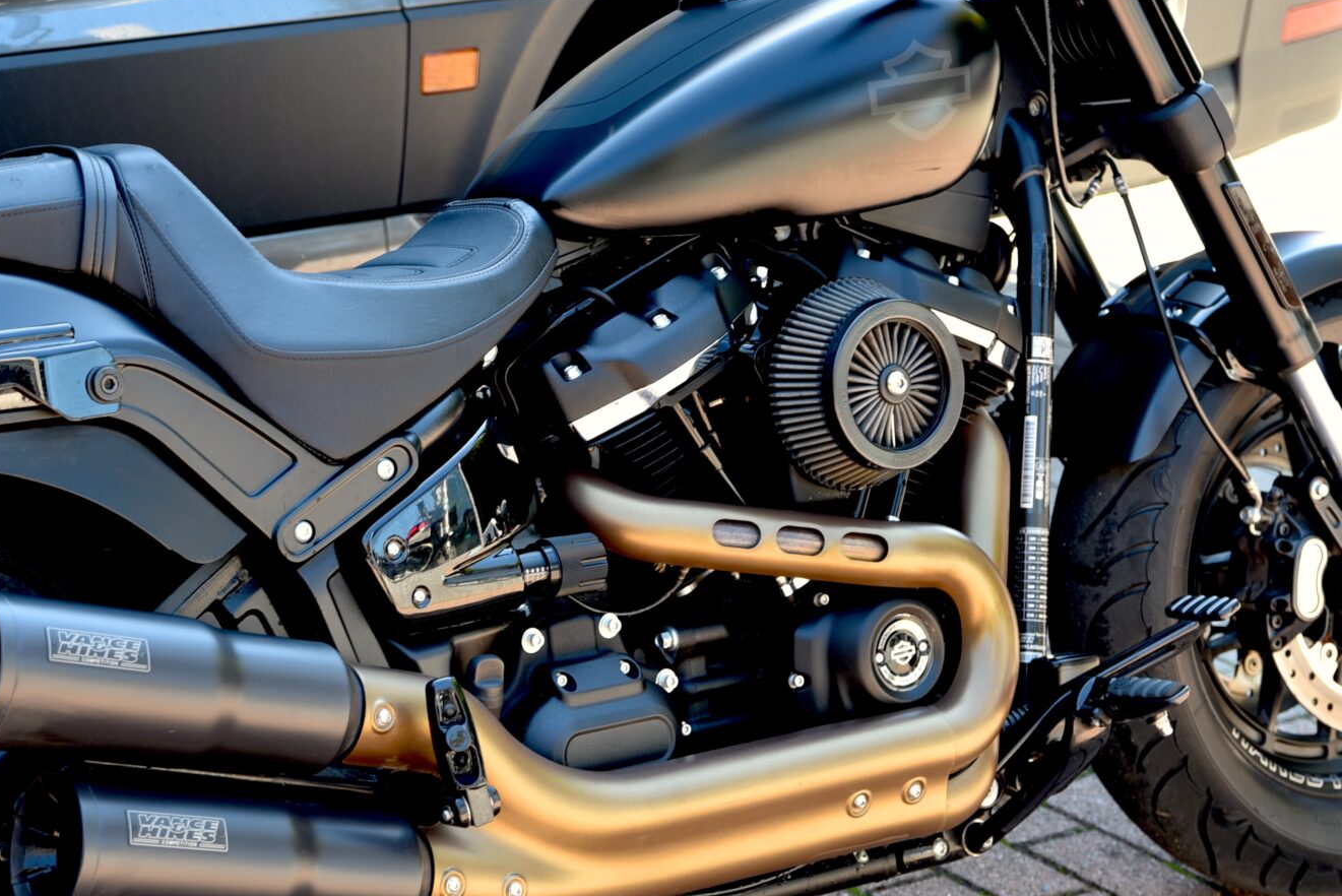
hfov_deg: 21.8
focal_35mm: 93
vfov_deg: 14.7
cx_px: 432
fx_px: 3468
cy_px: 439
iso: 100
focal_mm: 48
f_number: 3.5
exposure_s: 1/60
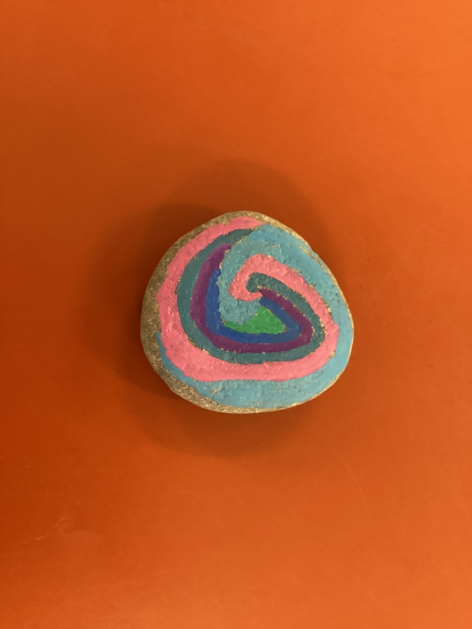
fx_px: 564
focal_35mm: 31
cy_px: 314
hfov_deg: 45.4
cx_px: 236
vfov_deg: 58.4
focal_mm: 3.3
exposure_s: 1/40
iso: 400
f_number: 2.4
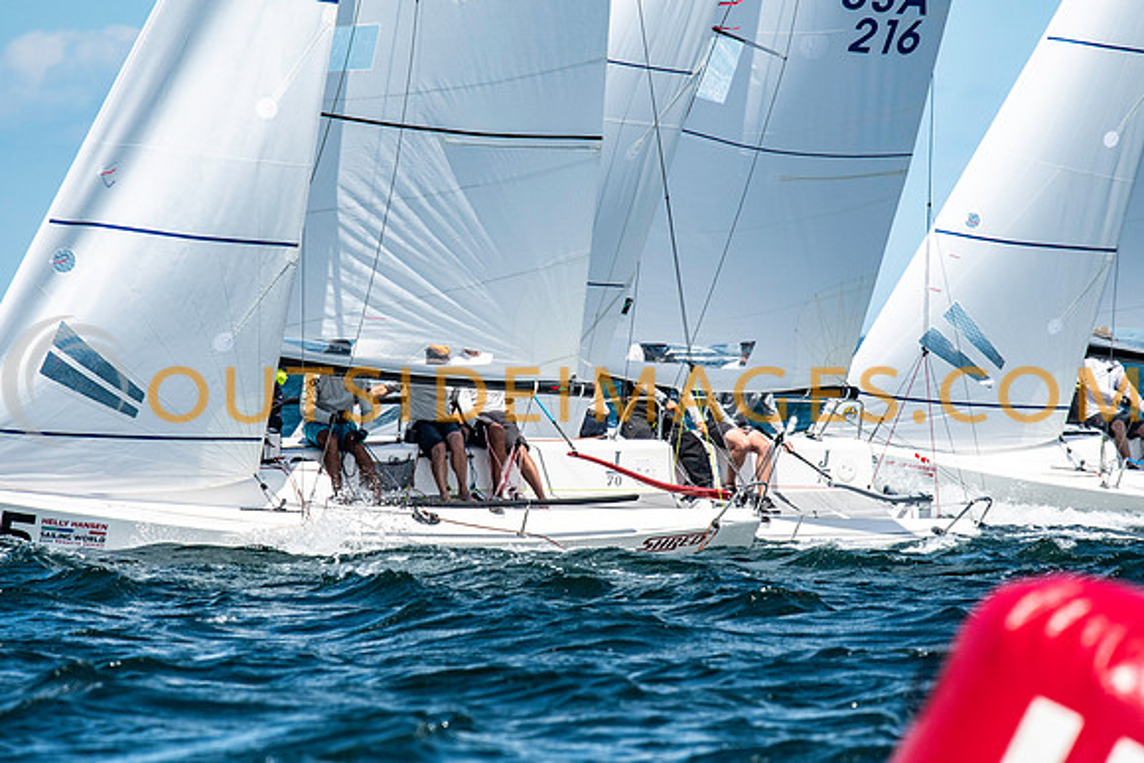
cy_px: 382
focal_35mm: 450
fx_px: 14303
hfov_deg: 4.6
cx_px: 572
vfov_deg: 3.1
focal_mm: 300
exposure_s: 1/5000
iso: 500
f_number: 5.6
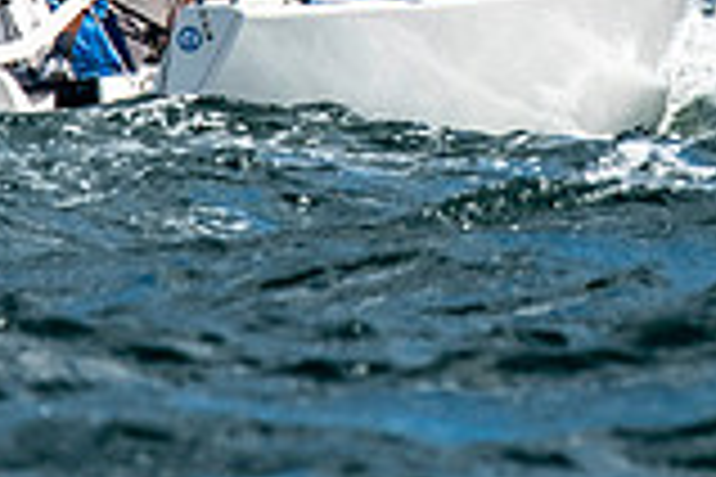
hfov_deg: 1.2
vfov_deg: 0.8
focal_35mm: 1705
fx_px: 33908
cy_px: -331
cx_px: 666
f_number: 5.6
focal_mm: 300
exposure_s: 1/4000
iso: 500
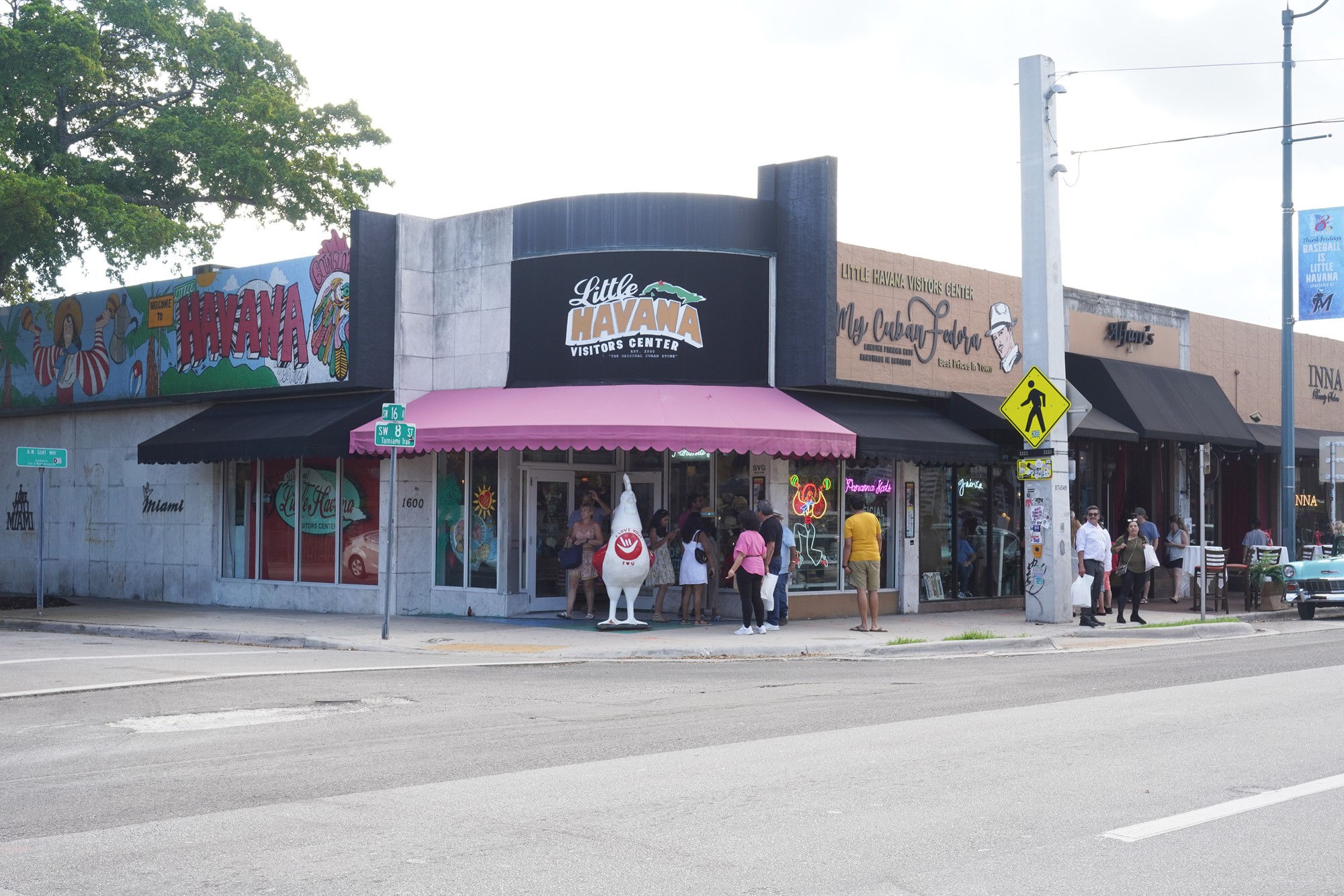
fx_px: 1605
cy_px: 448
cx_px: 672
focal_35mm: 43
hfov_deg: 45.4
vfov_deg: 31.2
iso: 400
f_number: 14
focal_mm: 43
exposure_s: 1/100
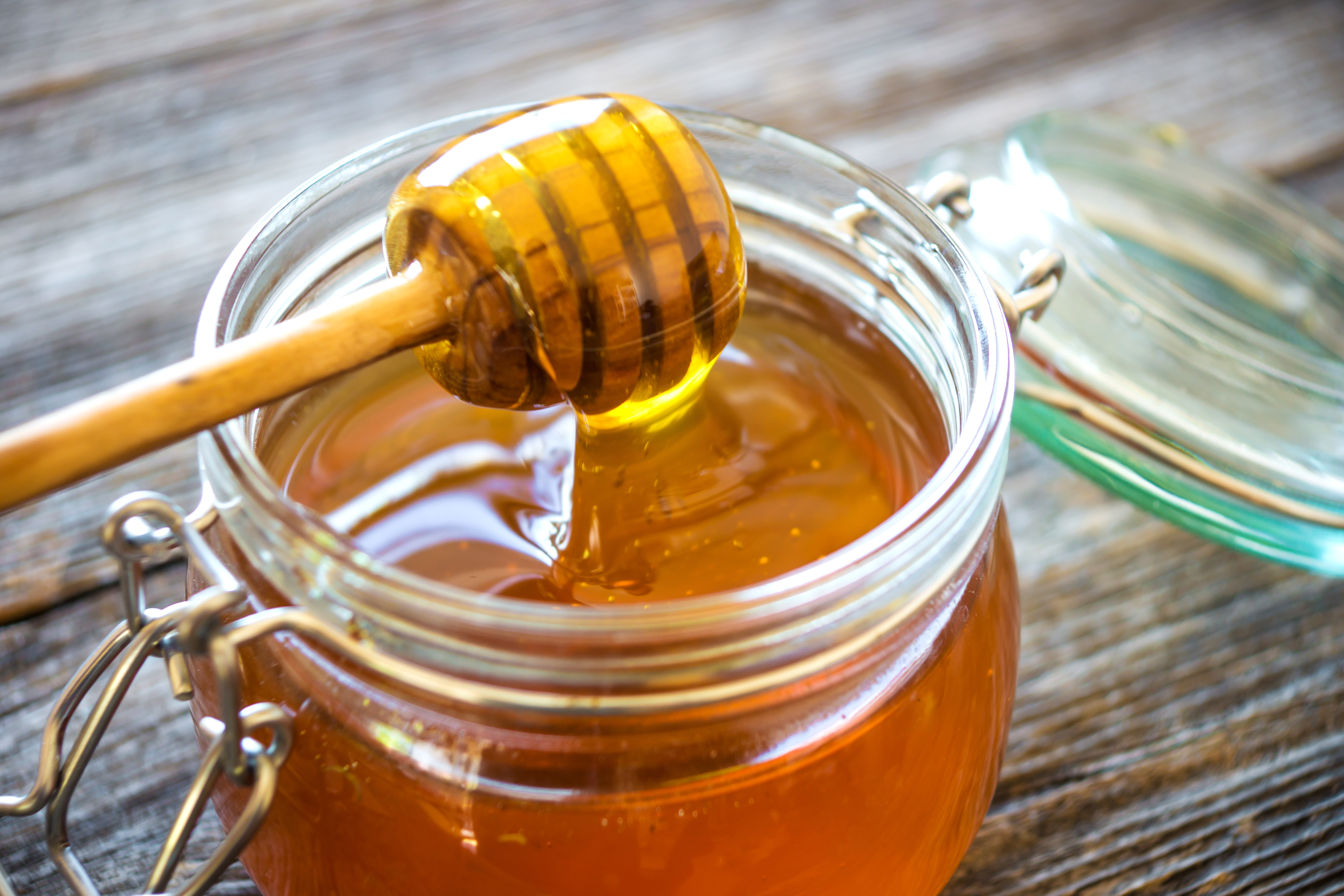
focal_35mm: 75
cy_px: 448
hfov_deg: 27.0
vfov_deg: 18.2
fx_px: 2800
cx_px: 672
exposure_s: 1/13
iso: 100
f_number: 4.5
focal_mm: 50
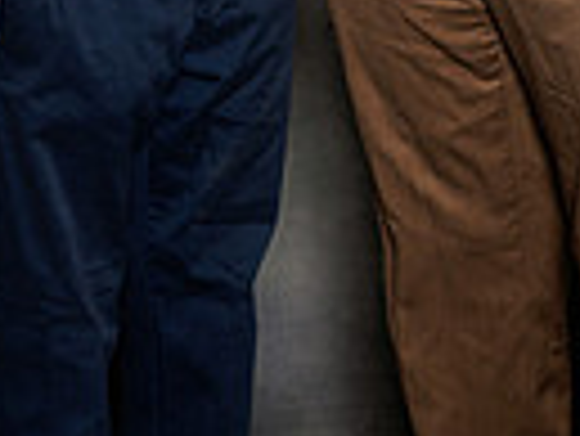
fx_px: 2443
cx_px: 391
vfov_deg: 9.4
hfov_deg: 13.5
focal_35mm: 146
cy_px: -490
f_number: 7.1
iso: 100
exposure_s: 1/125
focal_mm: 29
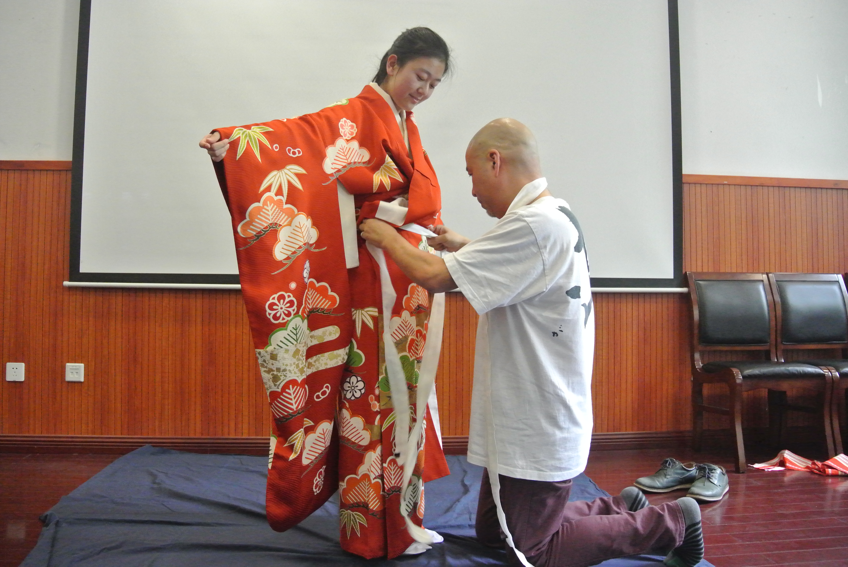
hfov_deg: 63.6
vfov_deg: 45.1
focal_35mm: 29
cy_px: 284
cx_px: 424
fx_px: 684
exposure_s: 1/60
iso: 2500
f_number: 3.5
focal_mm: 11
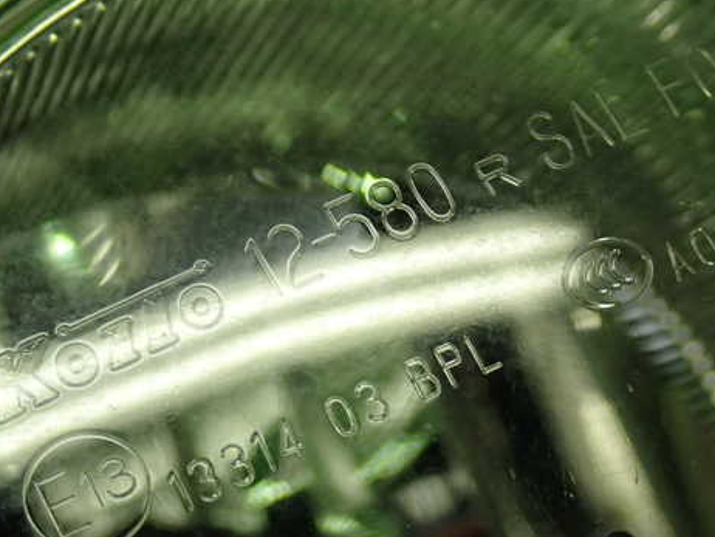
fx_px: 1798
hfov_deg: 22.5
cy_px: 288
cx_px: 373
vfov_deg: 17.0
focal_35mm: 87
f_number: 3.8
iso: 250
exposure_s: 1/60
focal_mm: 11.88
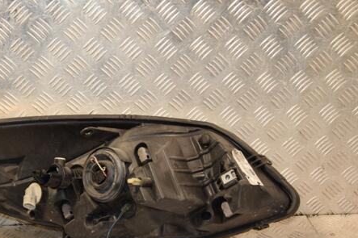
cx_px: 122
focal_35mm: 65
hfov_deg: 30.8
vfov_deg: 20.8
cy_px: 161
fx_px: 646
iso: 800
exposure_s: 1/160
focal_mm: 32
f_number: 5
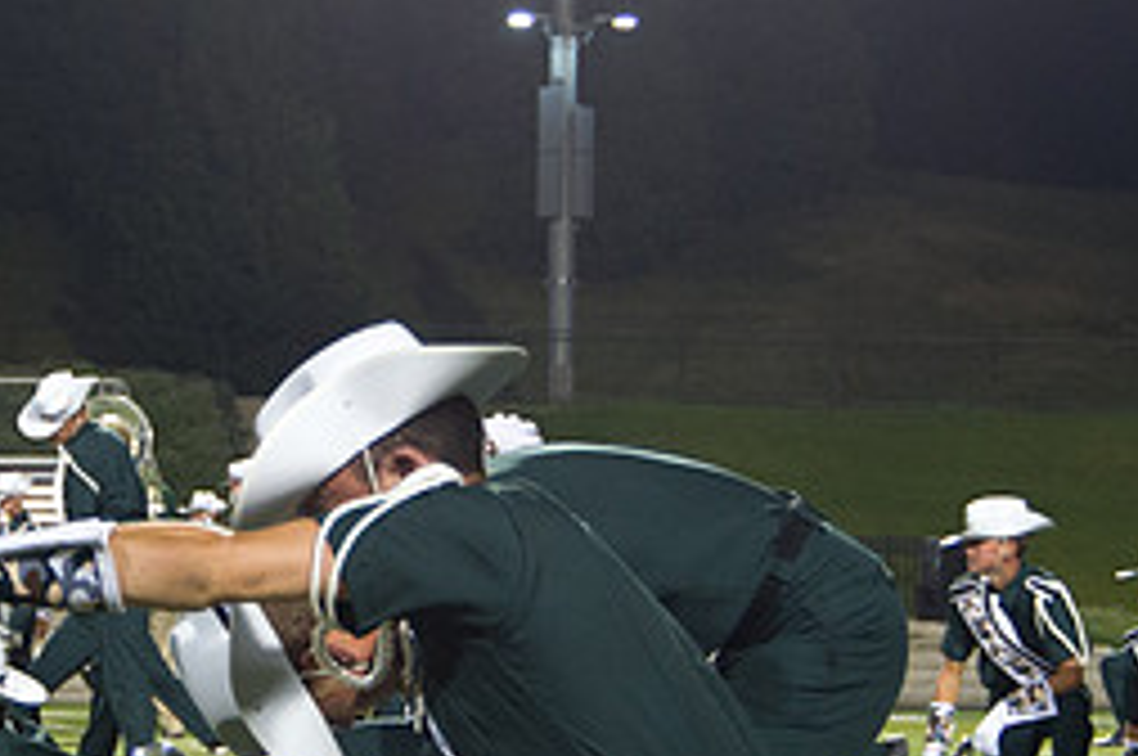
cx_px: 397
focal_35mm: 157
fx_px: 4957
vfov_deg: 8.7
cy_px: 629
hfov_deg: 13.1
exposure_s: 1/160
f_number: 4.8
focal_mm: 48
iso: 2000
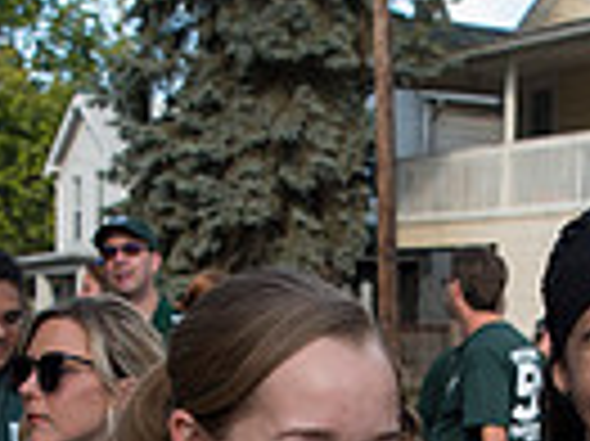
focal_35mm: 102
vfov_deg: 13.6
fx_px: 1737
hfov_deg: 19.1
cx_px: 459
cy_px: 677
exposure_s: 1/640
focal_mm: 24
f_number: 4.5
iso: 250
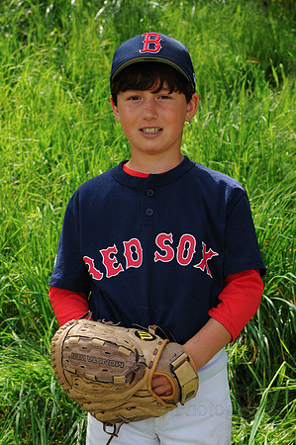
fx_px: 890
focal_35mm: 72
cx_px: 148
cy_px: 222
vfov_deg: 28.1
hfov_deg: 18.9
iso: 500
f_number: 6.3
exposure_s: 1/500
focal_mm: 48
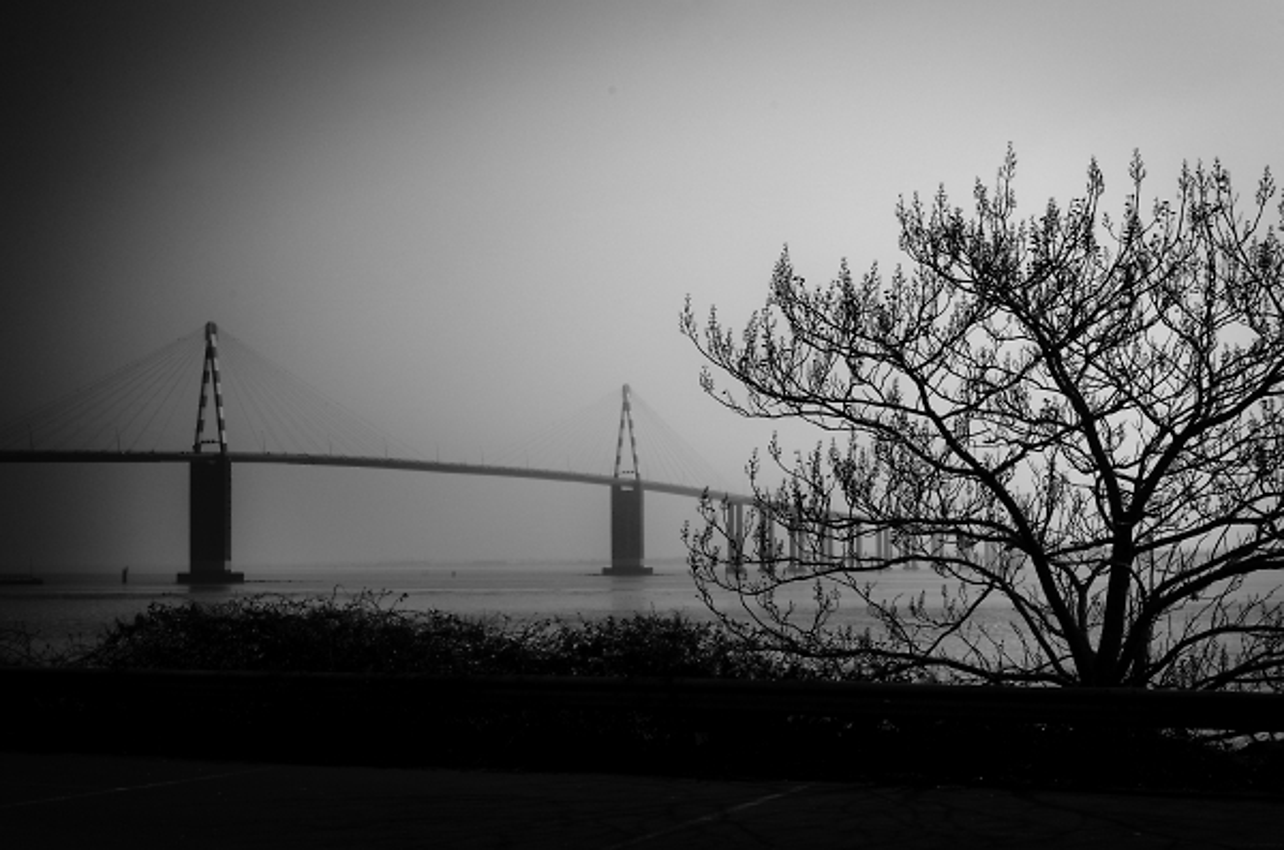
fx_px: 1957
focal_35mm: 55
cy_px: 425
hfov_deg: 36.3
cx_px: 642
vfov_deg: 24.5
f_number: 16
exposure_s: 1/1250
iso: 800
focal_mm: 37
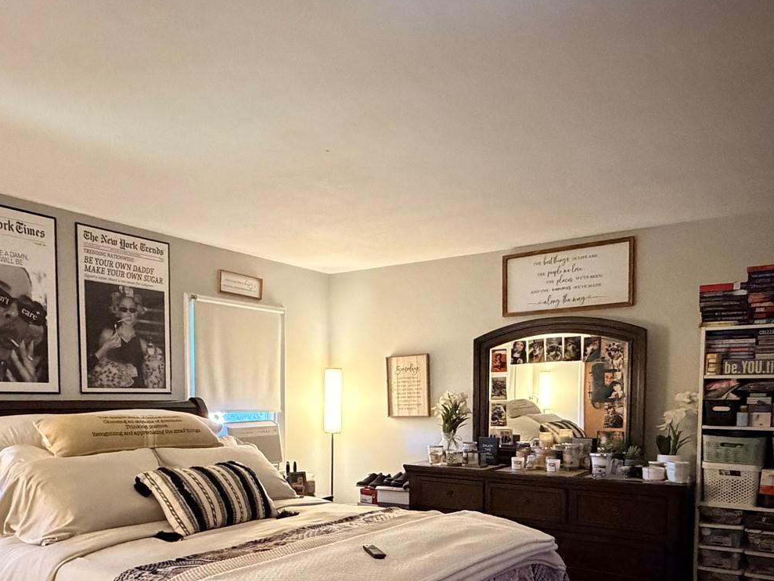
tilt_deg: -3.6
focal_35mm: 29
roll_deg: +0.0
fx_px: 649
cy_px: 442
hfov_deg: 61.5
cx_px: 346
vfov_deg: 46.4
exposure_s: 1/55
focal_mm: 2.22
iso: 1250
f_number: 2.2
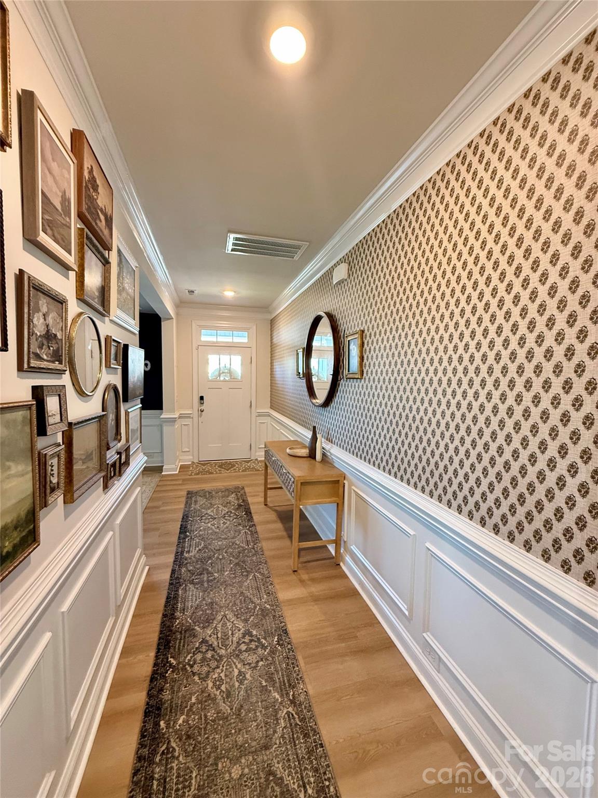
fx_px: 322
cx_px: 299
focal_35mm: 14
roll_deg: +0.1
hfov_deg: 85.7
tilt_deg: -3.8
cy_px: 399
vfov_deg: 102.1
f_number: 2.2
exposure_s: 1/60
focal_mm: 2.22
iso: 400
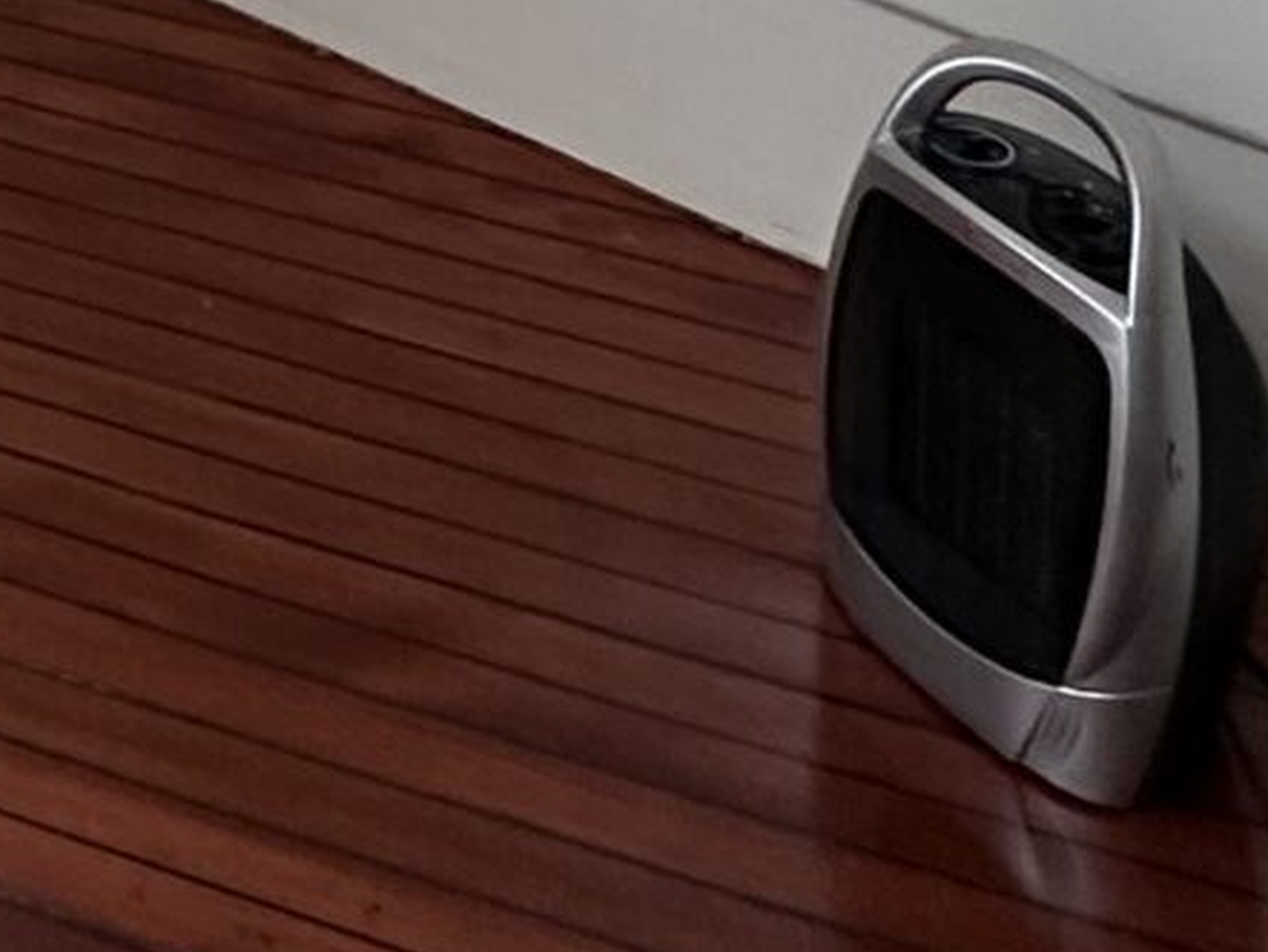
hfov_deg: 21.0
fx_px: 2969
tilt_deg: -0.4
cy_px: -1632
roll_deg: -1.3
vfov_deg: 12.2
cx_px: -542
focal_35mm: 81
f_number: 2.2
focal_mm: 2.22
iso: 125
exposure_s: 1/99
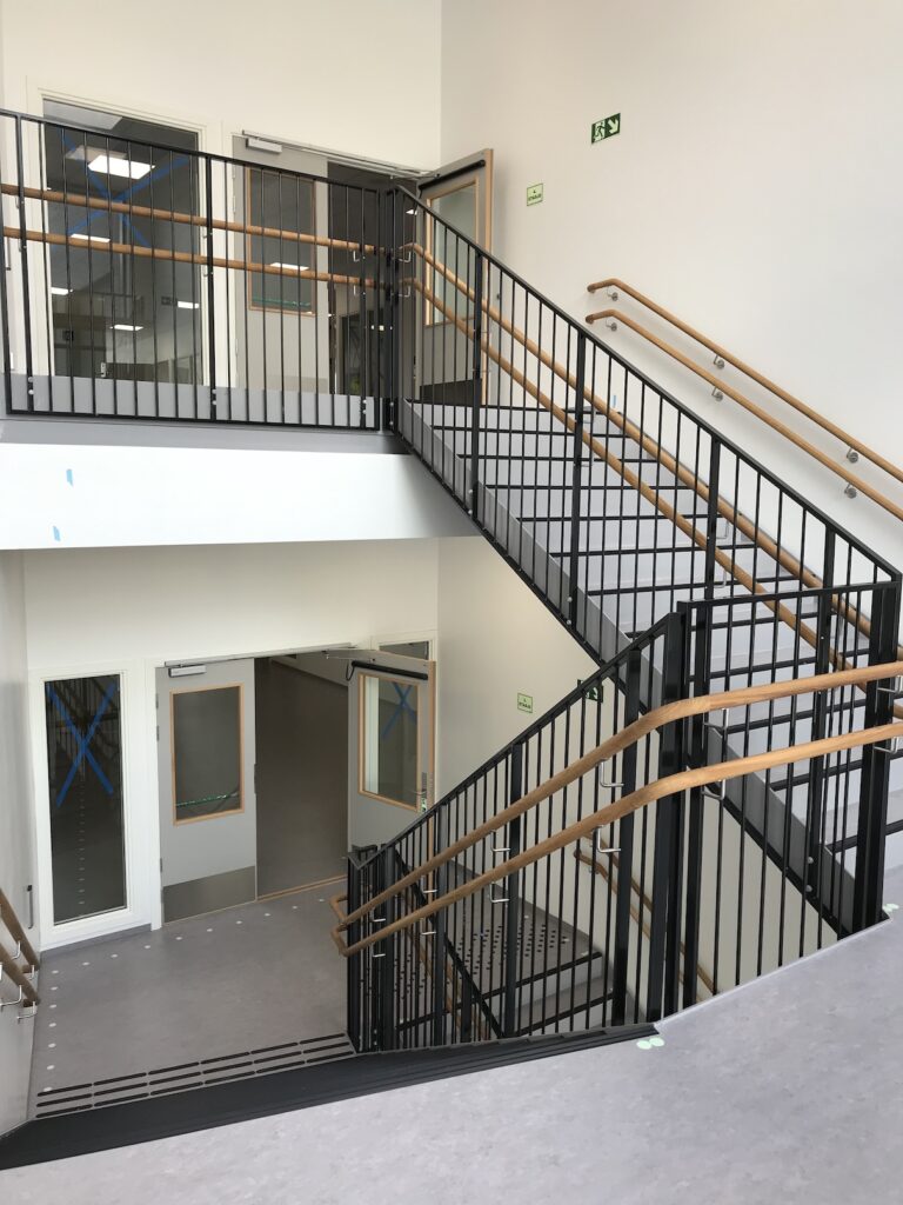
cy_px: 602
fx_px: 974
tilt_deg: -7.1
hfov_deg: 49.7
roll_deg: +1.0
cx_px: 452
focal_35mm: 28
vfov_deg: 63.4
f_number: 1.8
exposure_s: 1/121
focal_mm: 3.99
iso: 20
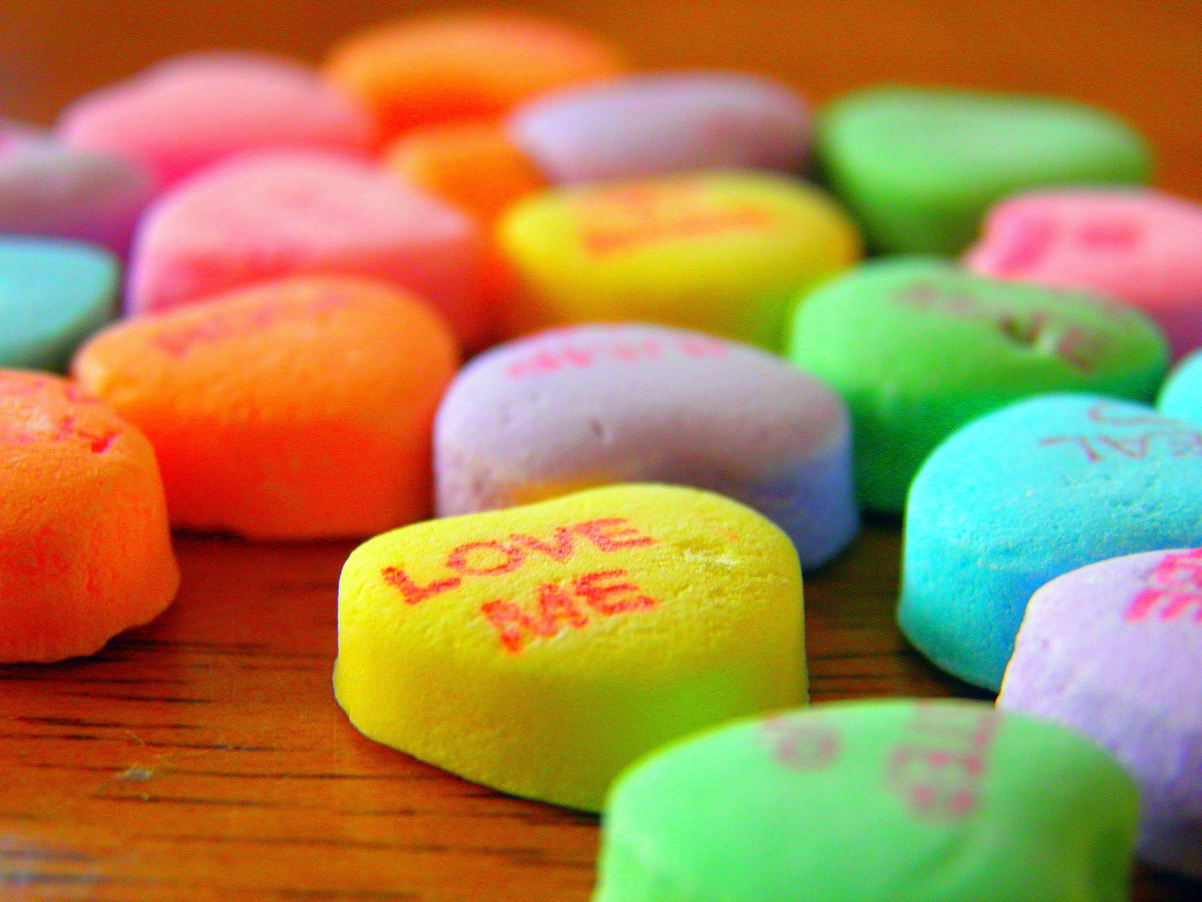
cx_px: 601
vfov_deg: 17.6
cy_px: 451
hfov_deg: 23.3
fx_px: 2917
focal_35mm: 84
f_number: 3.9
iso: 200
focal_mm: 15.2
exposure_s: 1/10
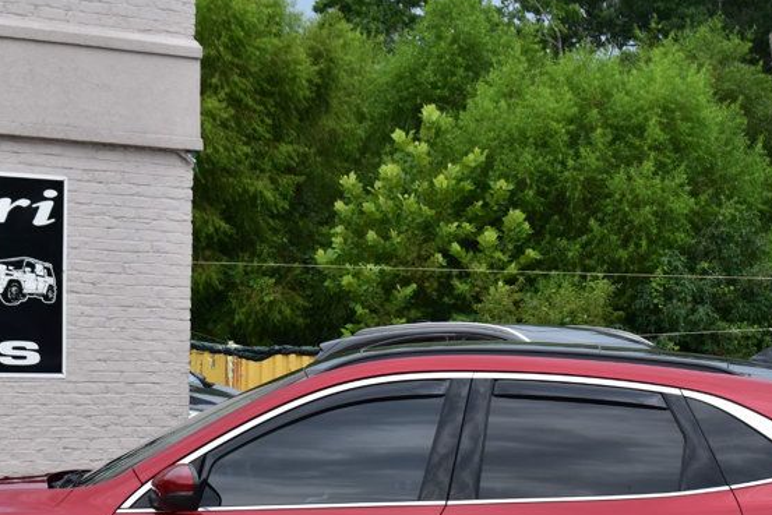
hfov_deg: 16.4
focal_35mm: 125
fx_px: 2679
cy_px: 442
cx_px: 389
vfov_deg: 10.9
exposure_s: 1/200
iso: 400
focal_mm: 45
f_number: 10
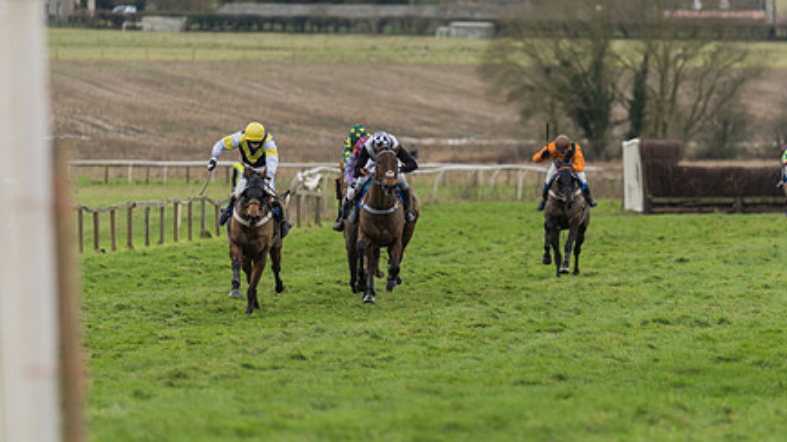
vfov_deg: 3.9
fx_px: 6548
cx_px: 421
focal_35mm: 314
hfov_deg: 6.9
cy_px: 147
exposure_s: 1/1000
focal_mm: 200
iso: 400
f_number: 2.8
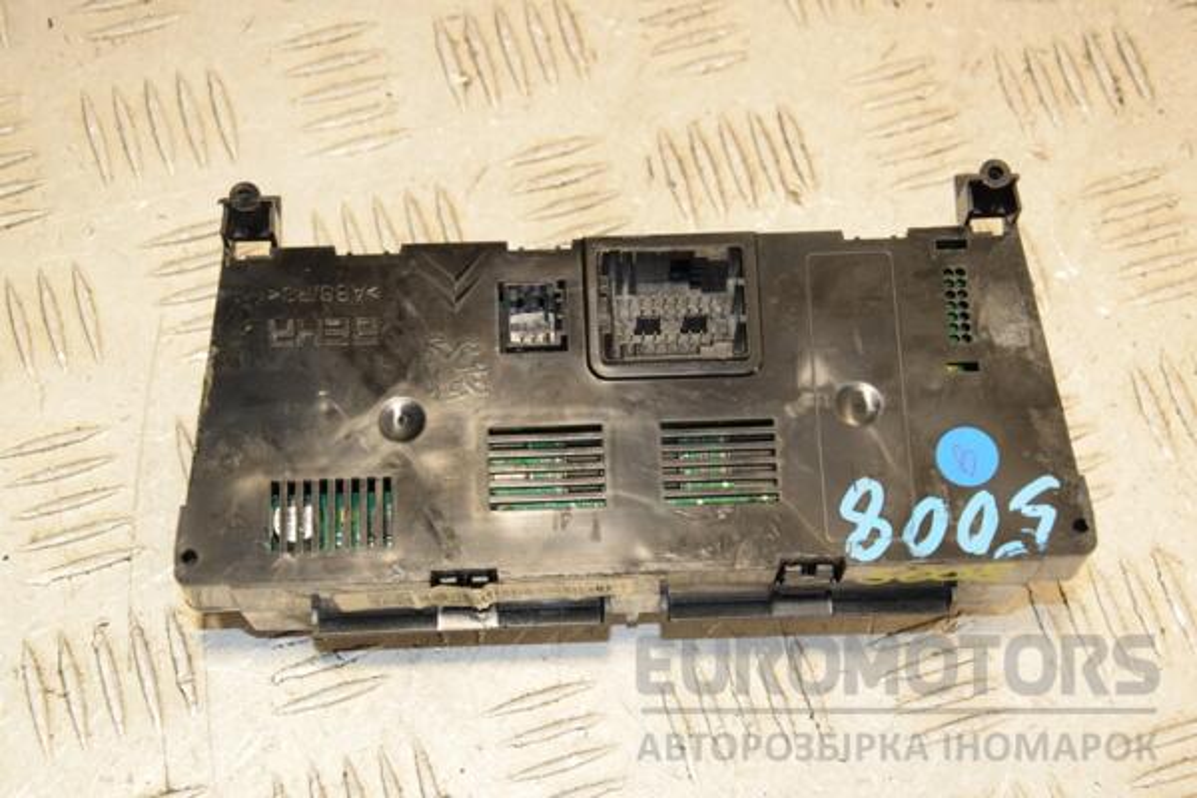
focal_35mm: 75
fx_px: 2494
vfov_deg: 18.2
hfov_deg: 27.0
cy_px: 399
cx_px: 598
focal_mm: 50
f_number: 7.1
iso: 800
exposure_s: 1/200
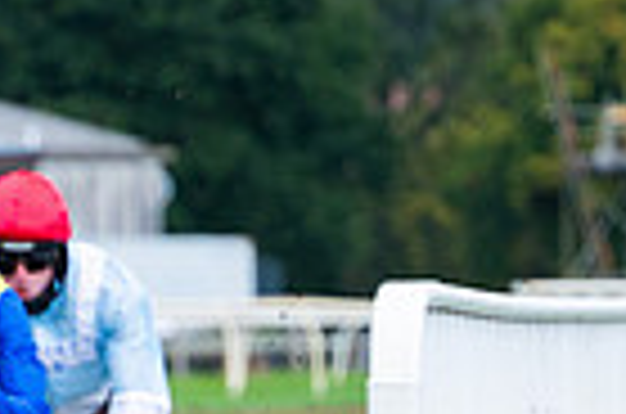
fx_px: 12006
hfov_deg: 3.0
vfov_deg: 2.0
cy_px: 633
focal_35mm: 692
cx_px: -354
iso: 1000
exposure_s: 1/1000
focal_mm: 155
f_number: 4
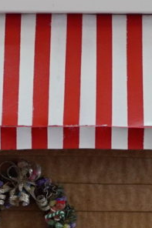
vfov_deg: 10.0
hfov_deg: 6.8
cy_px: 291
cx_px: 76
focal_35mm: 203
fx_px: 1287
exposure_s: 1/160
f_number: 3.5
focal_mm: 50
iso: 1600
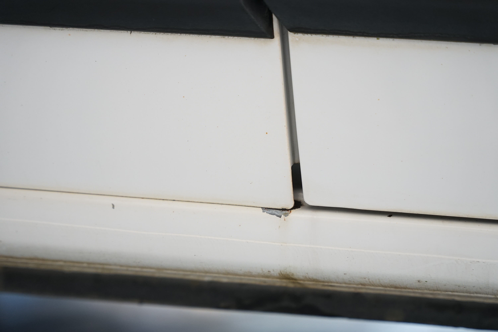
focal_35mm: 70
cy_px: 166
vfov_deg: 19.5
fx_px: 968
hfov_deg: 28.8
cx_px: 249
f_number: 2.8
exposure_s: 1/80
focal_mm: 70
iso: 1000
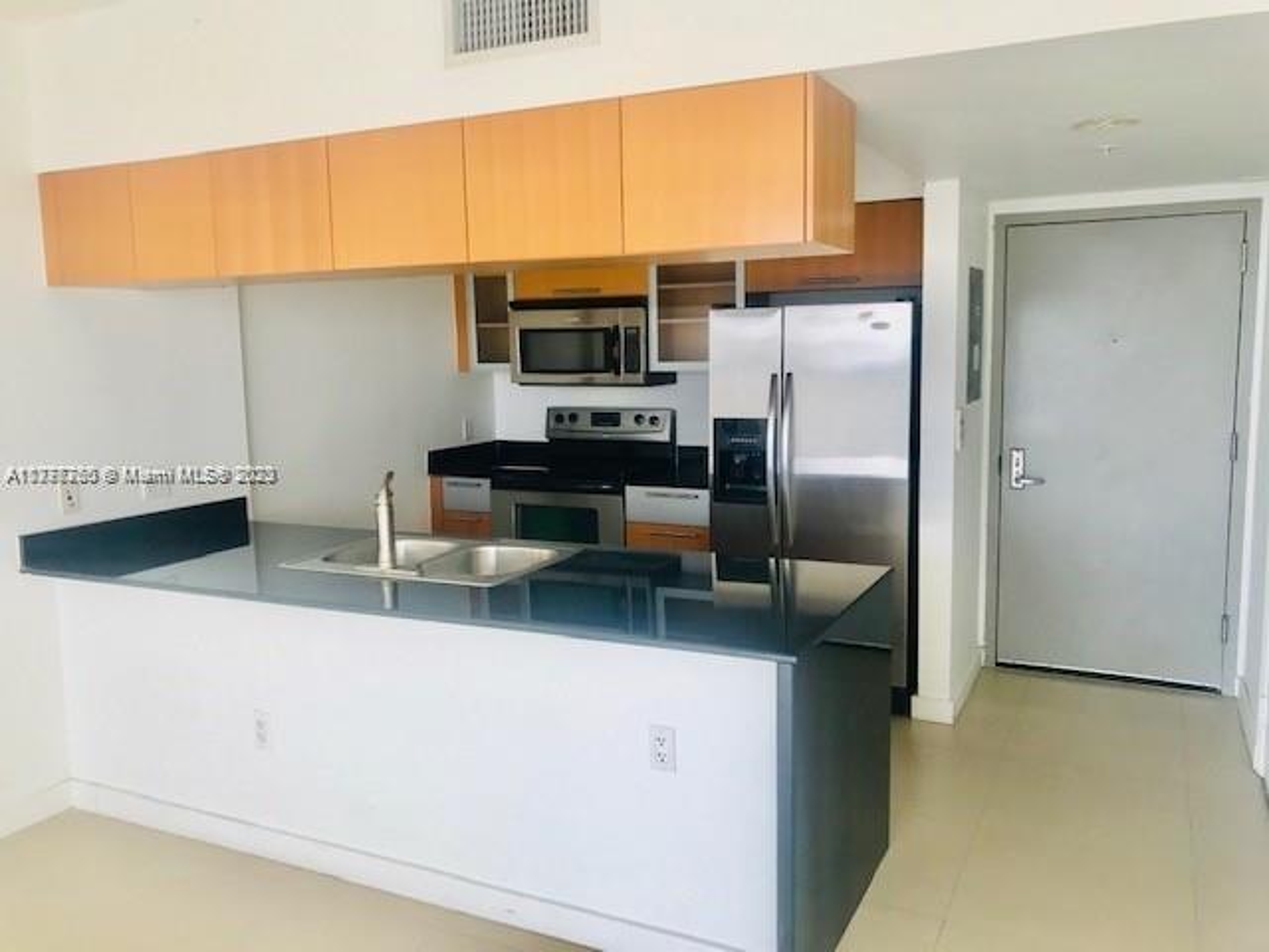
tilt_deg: -6.5
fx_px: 1026
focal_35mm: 28
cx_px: 634
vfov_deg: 49.7
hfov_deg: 63.4
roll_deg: +1.4
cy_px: 476
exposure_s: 1/127
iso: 20
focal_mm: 3.99
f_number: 1.8
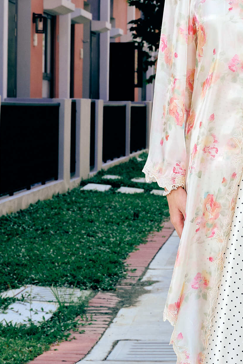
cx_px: 225
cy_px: 116
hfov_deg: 10.0
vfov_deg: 14.9
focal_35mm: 137
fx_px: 1386
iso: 125
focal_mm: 41
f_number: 8
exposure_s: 1/125
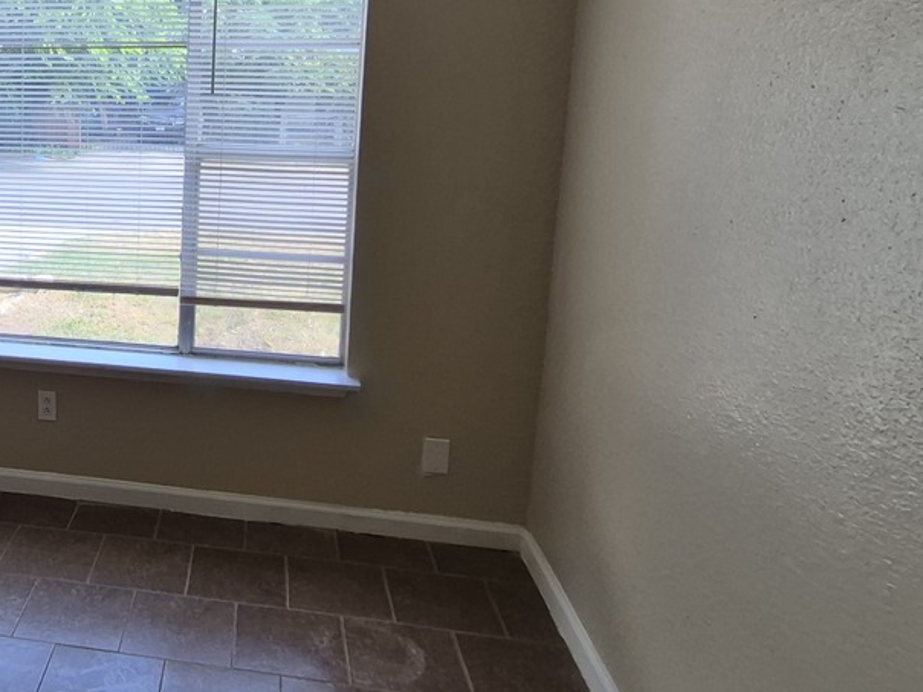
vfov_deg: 44.1
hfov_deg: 52.3
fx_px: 827
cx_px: 116
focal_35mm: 31
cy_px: 182
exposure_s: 1/120
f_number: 2.2
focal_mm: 1.74
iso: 64
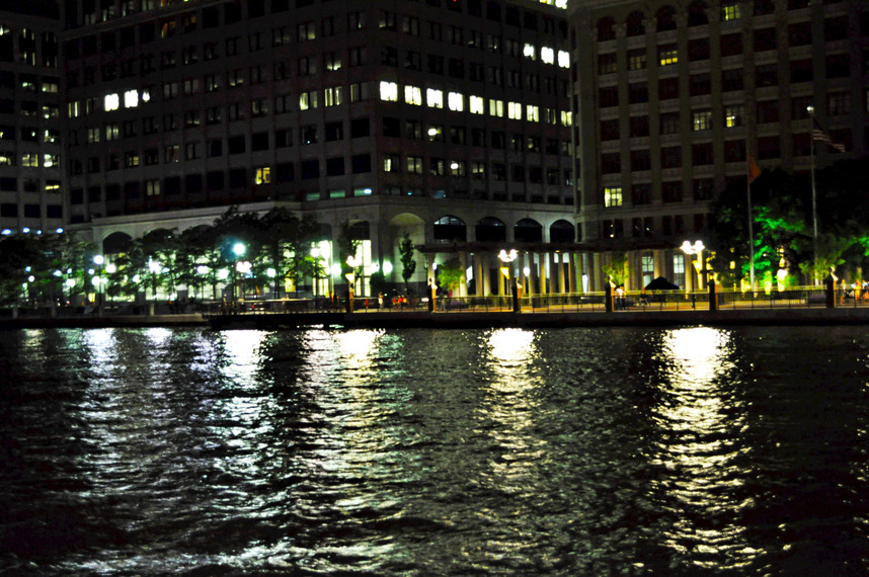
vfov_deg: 25.7
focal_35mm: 52
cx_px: 434
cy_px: 288
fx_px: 1266
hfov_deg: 37.9
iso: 1100
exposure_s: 1/8
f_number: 5
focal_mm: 35
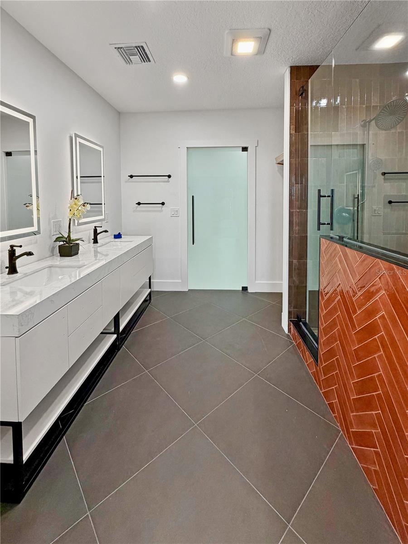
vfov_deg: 102.1
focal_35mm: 14
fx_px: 220
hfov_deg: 85.7
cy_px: 272
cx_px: 204
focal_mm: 2.22
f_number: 2.2
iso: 250
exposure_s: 1/120
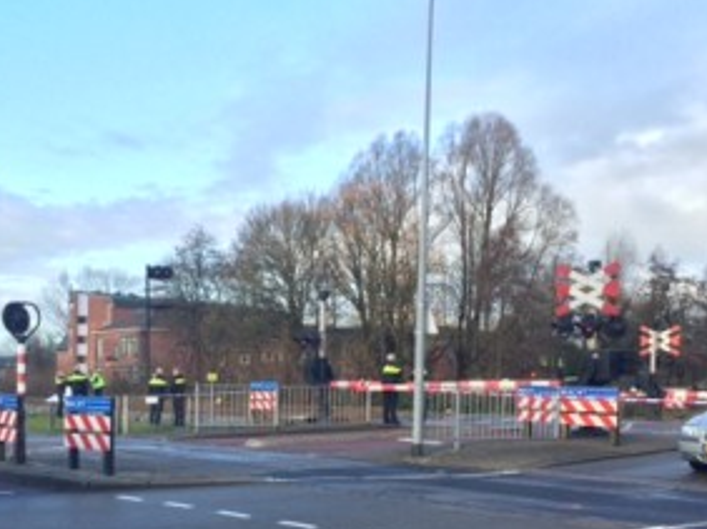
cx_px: 355
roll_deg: -0.5
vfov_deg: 29.7
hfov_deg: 39.7
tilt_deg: -1.2
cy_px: 399
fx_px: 980
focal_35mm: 48
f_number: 2.2
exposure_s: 1/304
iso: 32
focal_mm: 4.15
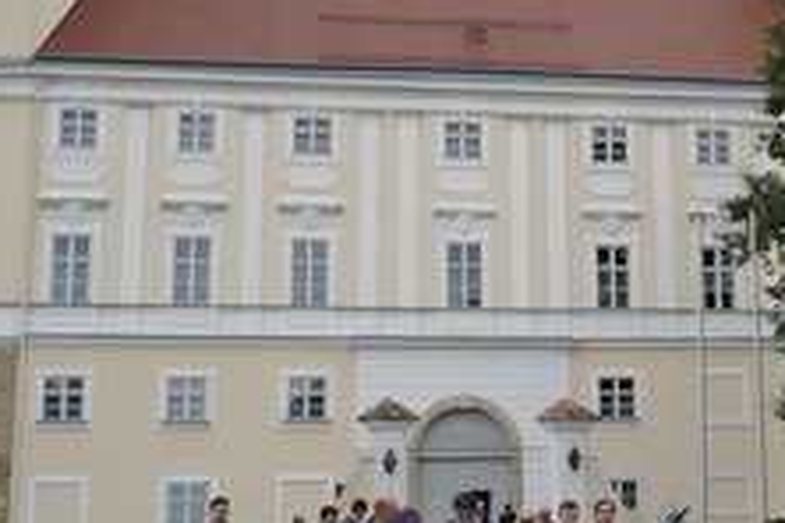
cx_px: 523
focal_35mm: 63
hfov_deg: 31.6
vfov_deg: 21.6
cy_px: 219
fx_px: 1374
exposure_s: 1/100
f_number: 5
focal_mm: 28
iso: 100
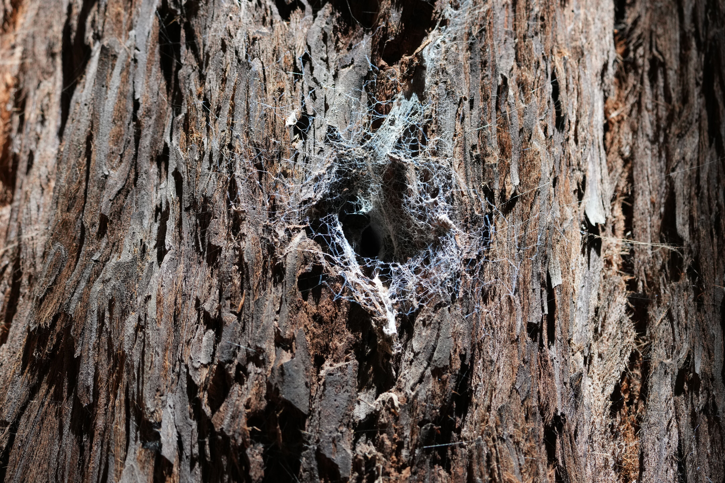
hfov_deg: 22.4
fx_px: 1832
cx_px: 362
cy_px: 242
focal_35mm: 91
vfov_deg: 15.0
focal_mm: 91
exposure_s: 1/320
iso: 800
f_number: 5.6
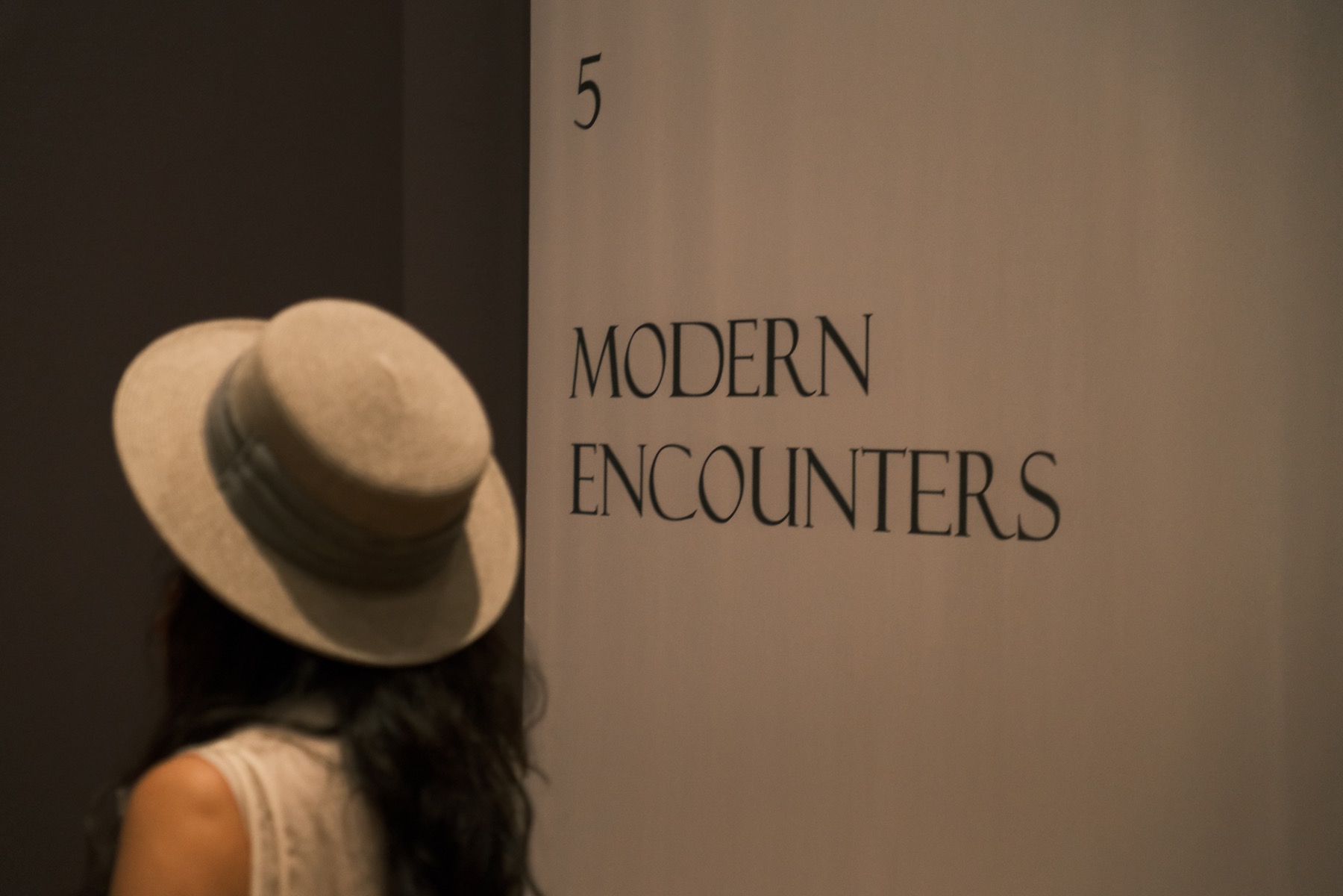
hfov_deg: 33.4
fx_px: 2238
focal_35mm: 60
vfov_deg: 22.6
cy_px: 448
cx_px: 672
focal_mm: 40.3
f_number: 2.8
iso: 3200
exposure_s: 1/60
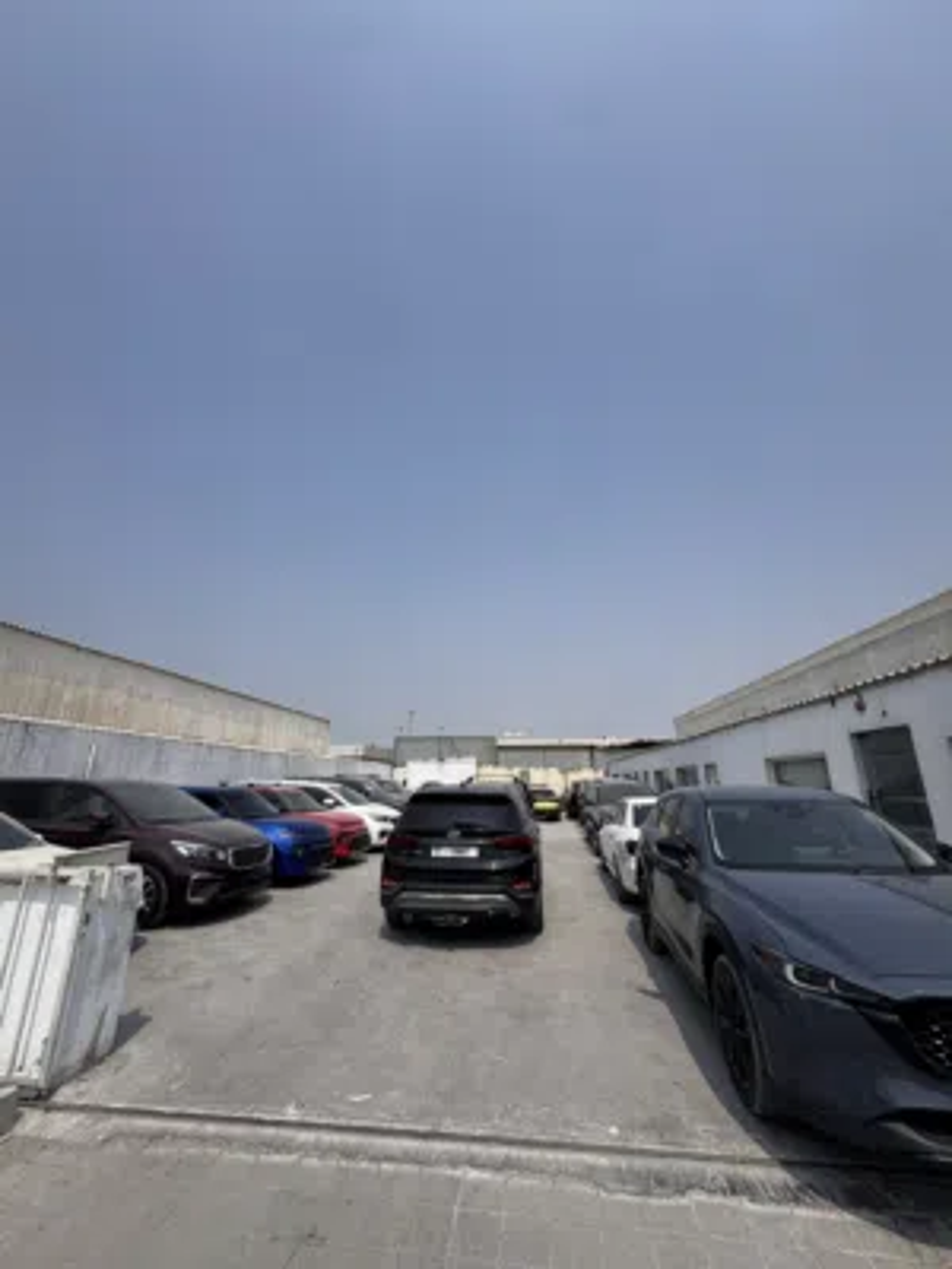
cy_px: 634
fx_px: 513
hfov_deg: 85.7
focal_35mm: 14
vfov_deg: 102.1
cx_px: 476
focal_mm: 2.22
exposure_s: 1/3390
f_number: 2.2
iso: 50
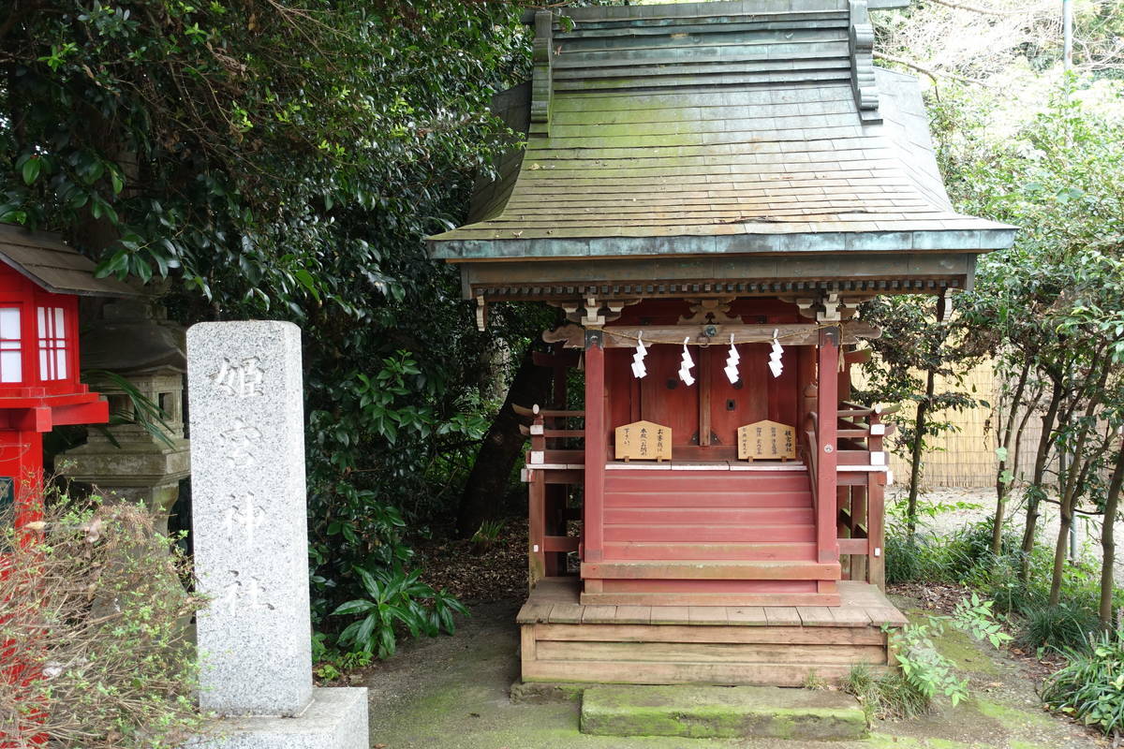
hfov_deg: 50.7
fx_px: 1186
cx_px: 562
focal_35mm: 38
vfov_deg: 35.1
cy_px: 374
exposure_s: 1/80
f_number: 2.8
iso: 125
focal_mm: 14.1
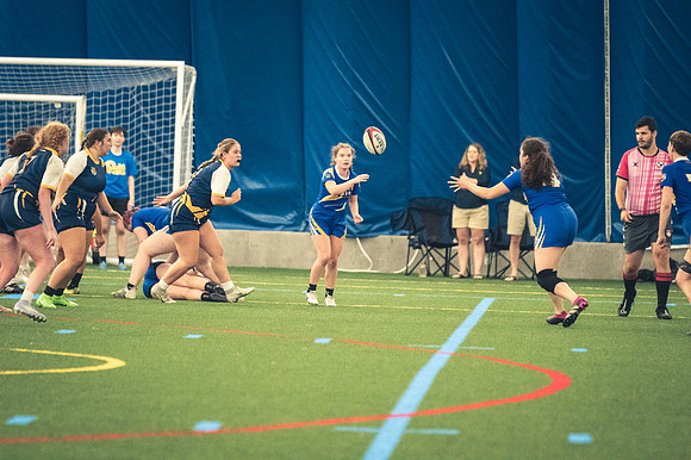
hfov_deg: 6.9
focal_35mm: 300
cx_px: 346
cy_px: 230
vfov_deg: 4.6
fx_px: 5755
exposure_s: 1/500
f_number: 2.8
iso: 12800
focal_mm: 200
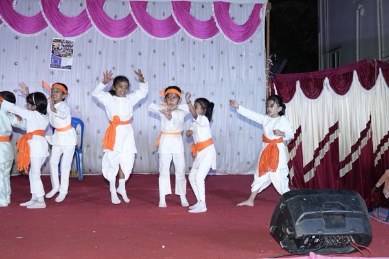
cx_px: 194
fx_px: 562
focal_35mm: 52
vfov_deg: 26.0
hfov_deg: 38.2
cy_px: 130
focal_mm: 35
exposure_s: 1/160
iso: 640
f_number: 4
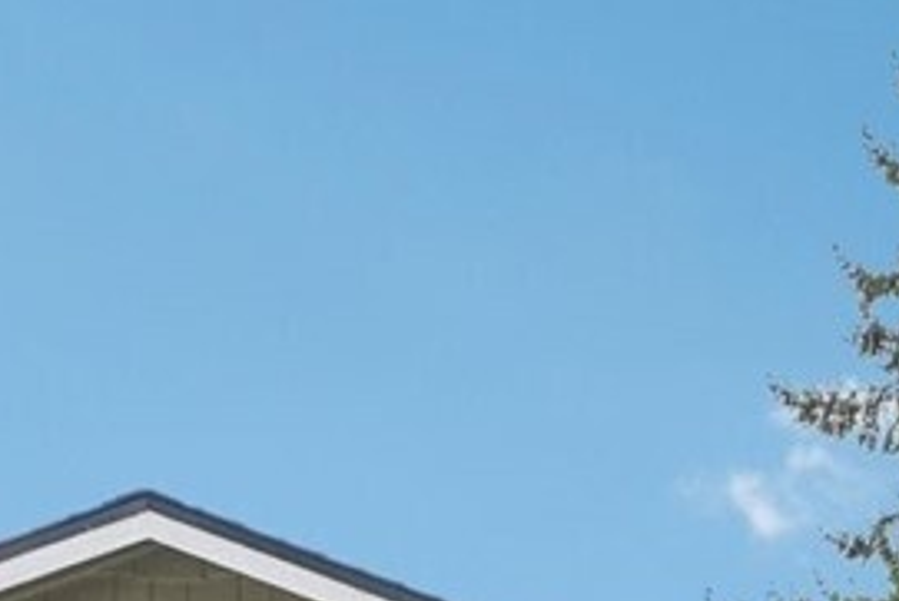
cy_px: 1502
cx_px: 1206
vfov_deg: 6.0
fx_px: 5472
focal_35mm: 219
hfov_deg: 9.2
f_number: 8
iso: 100
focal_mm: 35
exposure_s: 1/50
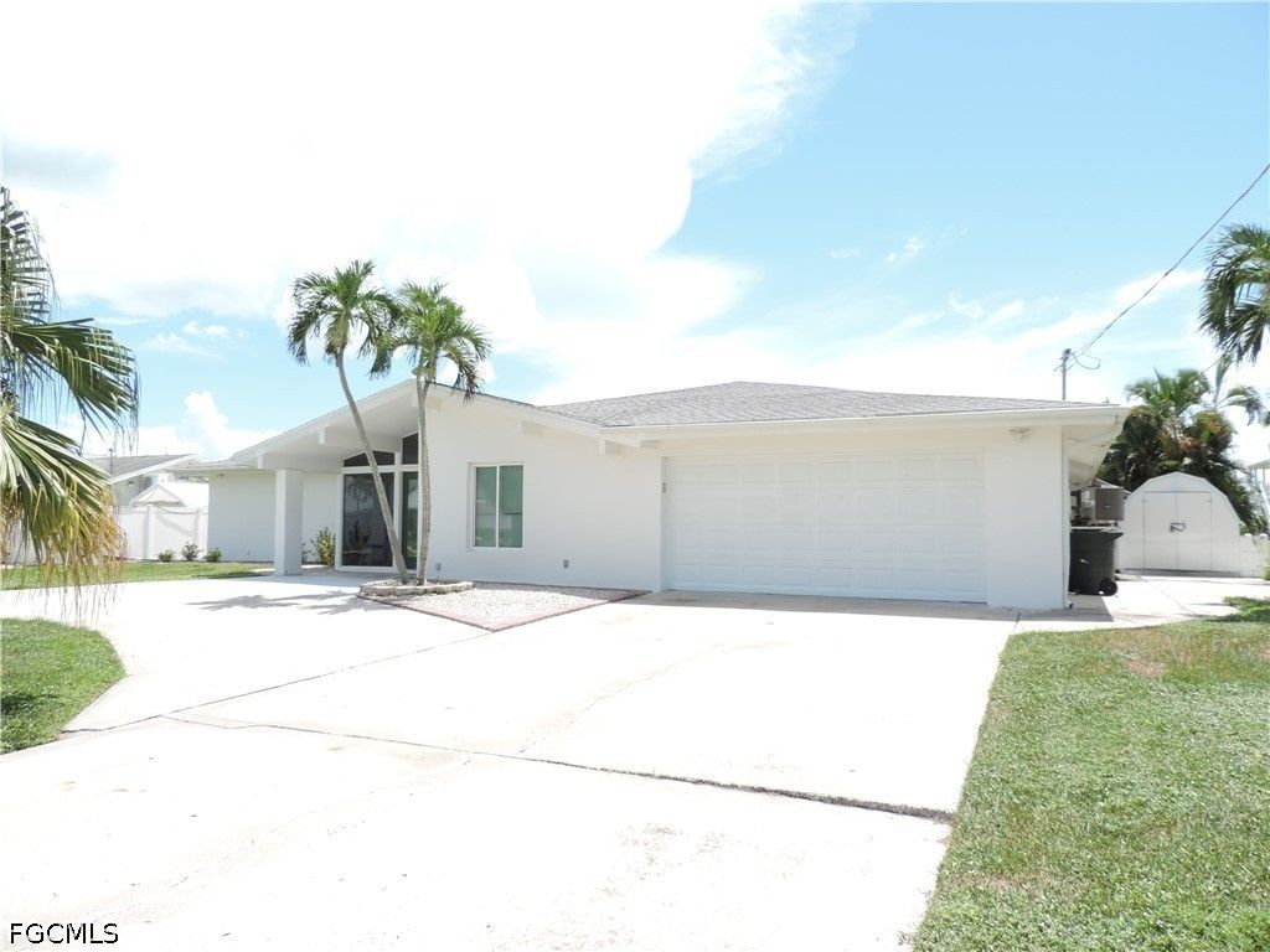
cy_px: 476
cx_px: 635
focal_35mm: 24
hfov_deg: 71.6
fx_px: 881
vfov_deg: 56.8
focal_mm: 4.3
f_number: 3
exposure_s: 1/640
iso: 80
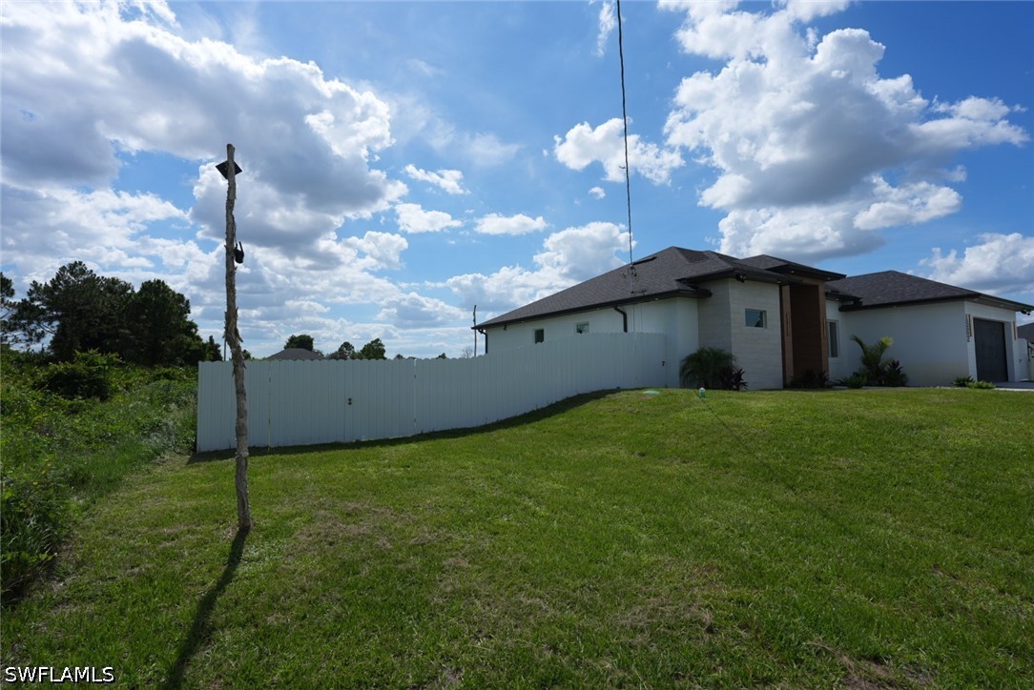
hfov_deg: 96.7
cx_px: 517
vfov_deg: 73.8
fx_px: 460
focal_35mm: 16
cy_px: 345
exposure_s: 1/500
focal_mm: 16
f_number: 8
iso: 100
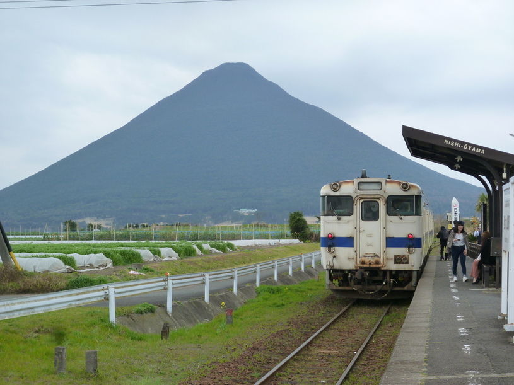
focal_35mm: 65
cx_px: 257
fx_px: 965
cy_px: 192
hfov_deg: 29.8
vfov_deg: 22.6
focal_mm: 11.6
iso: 125
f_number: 4.8
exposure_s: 1/250
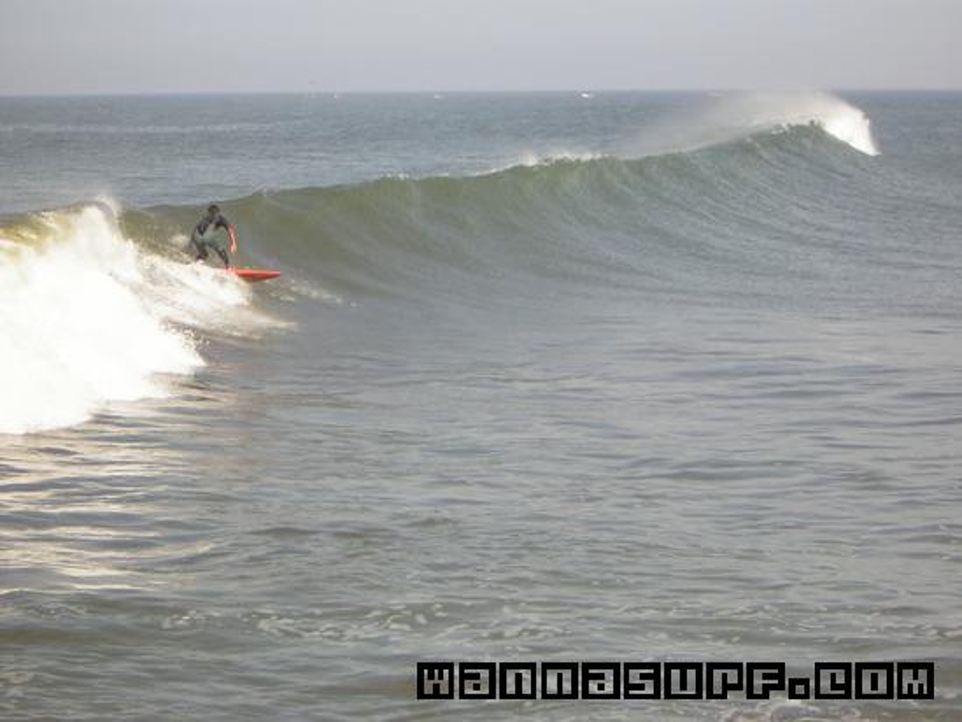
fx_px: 3002
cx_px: 481
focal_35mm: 108
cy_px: 361
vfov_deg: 13.7
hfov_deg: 18.2
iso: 50
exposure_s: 1/364
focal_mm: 14.1
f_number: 4.7
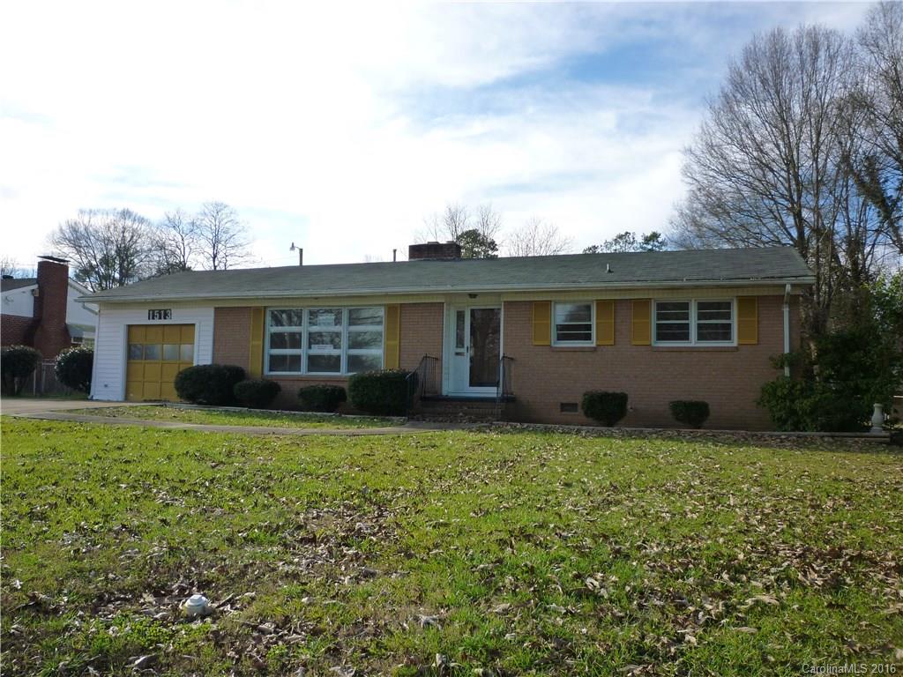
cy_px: 338
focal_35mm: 29
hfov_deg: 61.7
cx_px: 452
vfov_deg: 48.2
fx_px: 756
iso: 125
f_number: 3.5
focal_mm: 5.2
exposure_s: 1/500
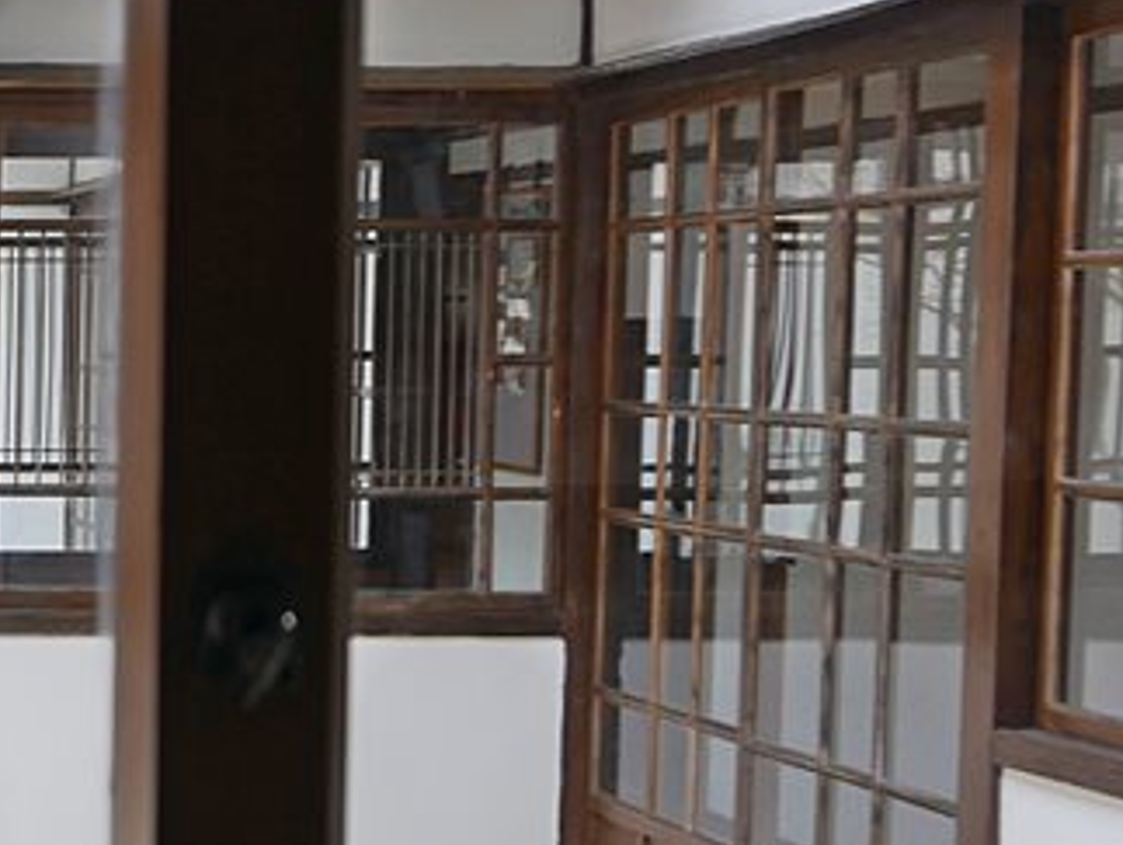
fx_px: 3215
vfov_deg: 14.9
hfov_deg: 17.7
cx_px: -574
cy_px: 589
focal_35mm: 99
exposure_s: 1/200
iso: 200
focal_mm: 16
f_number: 4
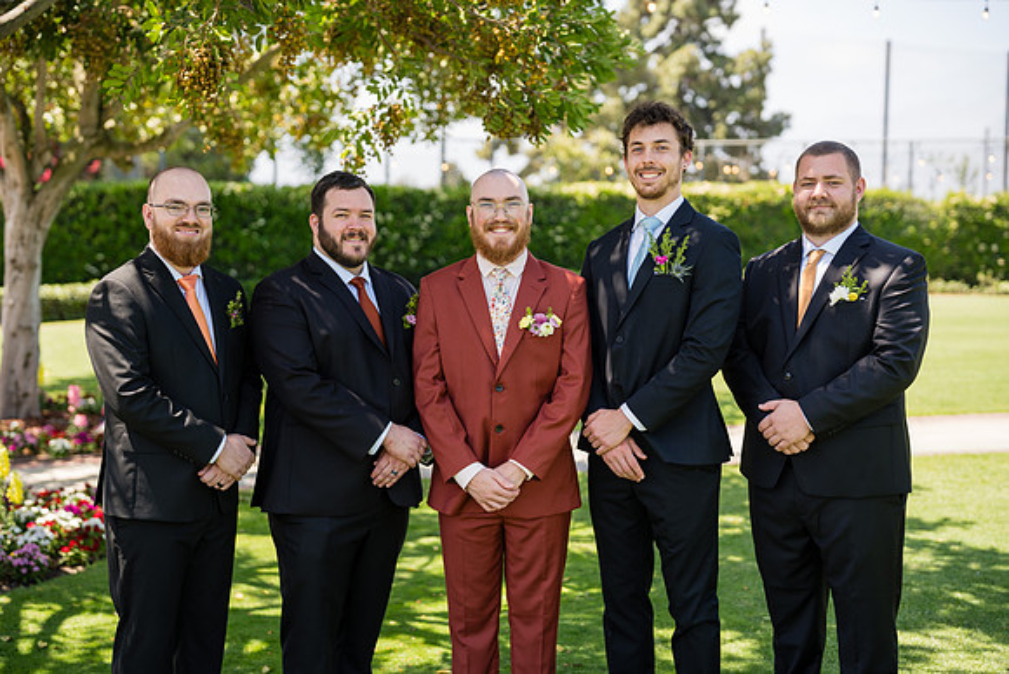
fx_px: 1408
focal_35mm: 50
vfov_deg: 26.9
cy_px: 337
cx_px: 504
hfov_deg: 39.4
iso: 100
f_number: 2
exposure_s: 1/1000
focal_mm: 50
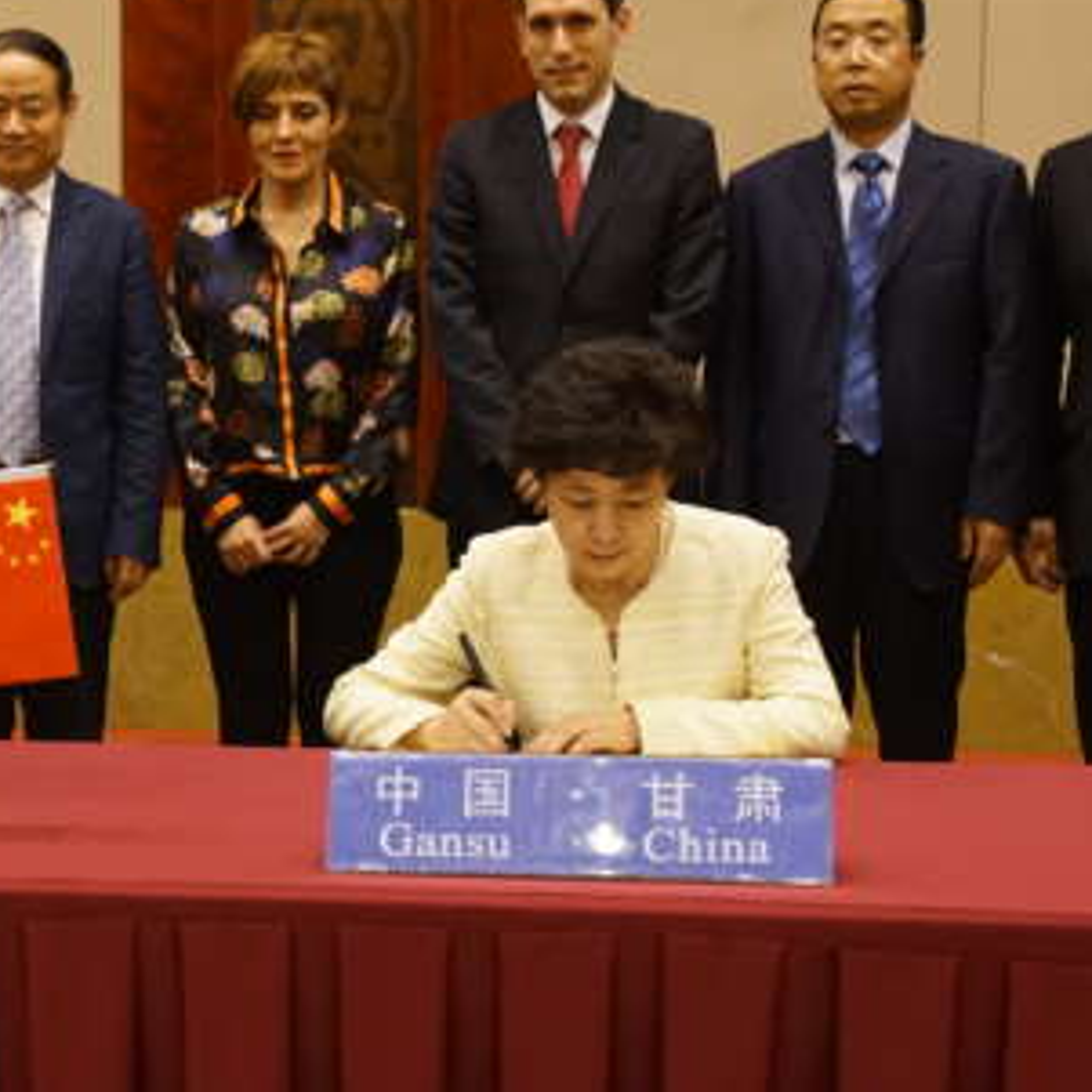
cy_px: 599
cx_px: 76
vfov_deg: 19.5
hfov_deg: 19.1
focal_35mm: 89
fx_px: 3176
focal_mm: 35
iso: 2000
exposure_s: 1/160
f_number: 4
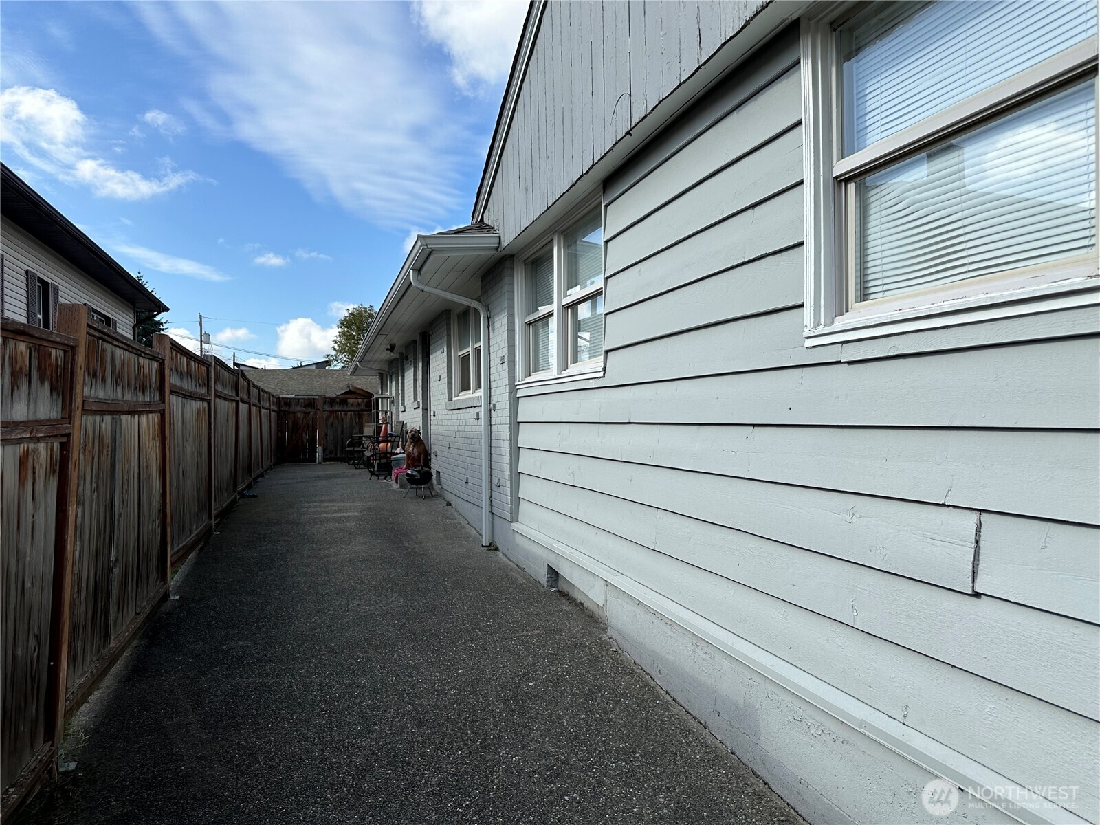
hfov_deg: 71.6
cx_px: 550
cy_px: 412
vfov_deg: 56.8
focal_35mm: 24
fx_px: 763
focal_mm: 6.86
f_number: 1.78
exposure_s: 1/4545
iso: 80
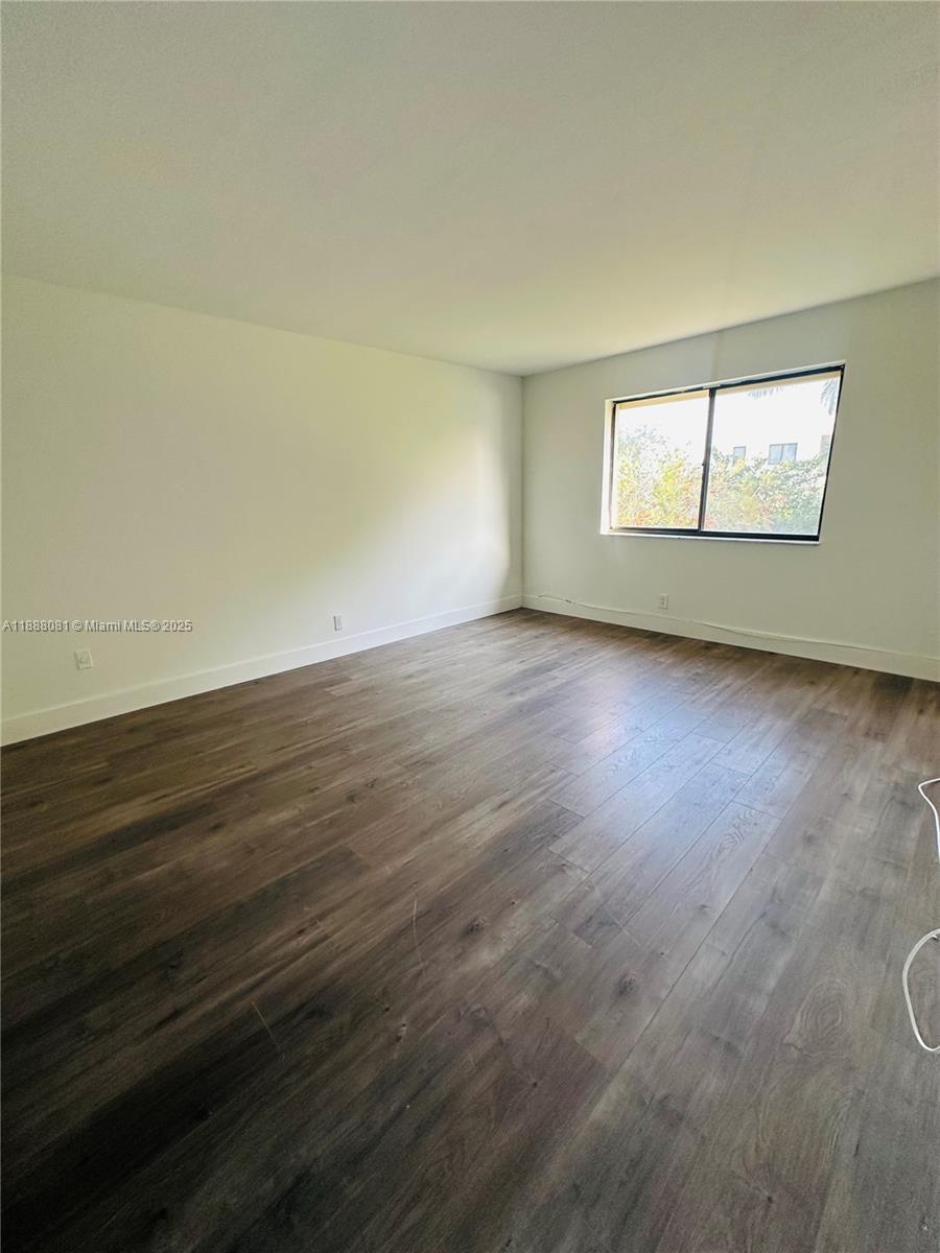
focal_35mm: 14
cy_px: 626
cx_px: 470
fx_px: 507
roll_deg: -1.0
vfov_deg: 102.1
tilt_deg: -14.3
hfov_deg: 85.7
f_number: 2.2
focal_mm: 2.22
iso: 125
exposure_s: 1/99
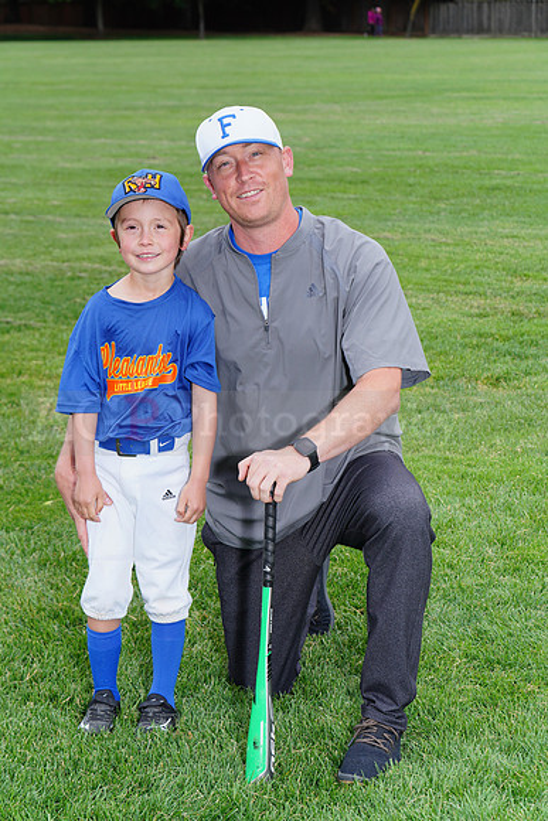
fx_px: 2213
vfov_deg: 21.0
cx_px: 274
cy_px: 410
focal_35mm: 97
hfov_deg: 14.1
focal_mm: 97
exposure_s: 1/200
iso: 200
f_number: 8
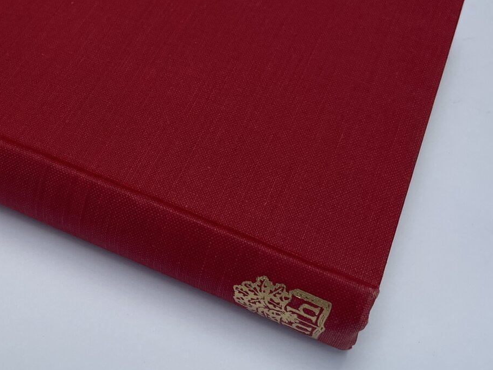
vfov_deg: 26.4
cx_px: 111
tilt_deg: -51.4
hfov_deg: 34.1
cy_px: 128
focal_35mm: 55
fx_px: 783
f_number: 1.6
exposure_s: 1/602
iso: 32
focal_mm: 4.2
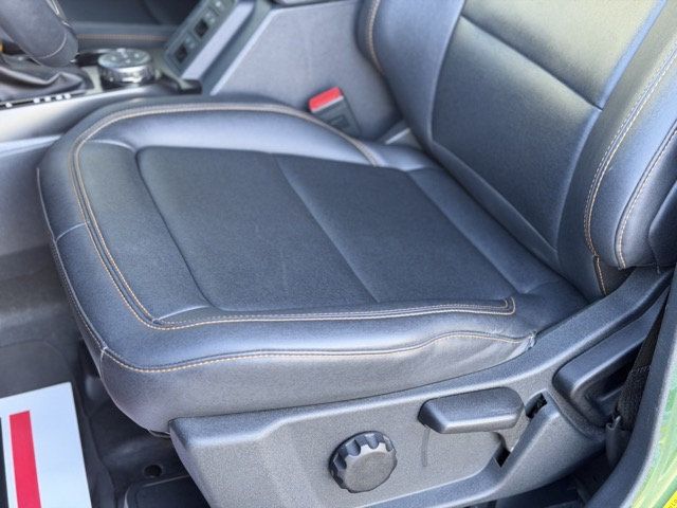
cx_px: 338
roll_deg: -3.1
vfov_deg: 30.3
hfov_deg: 39.7
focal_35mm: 48
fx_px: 939
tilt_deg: -29.5
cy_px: 254
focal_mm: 6.76
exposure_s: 1/52
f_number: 1.78
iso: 250
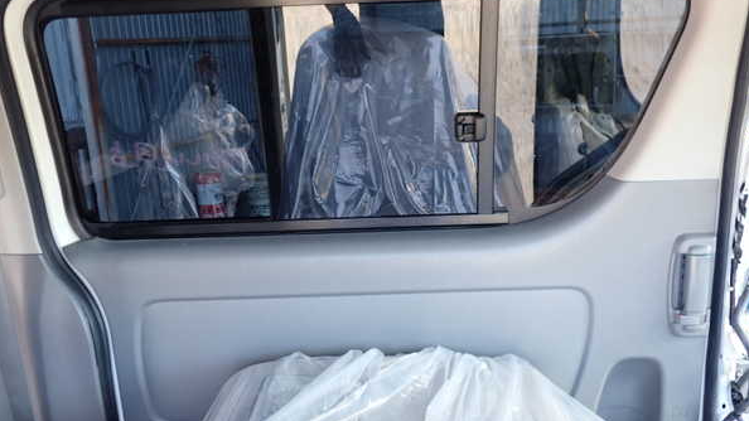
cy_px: 204
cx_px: 376
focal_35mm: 33
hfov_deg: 59.5
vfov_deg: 35.6
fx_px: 655
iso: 320
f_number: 2.3
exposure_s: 1/60
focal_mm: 5.4
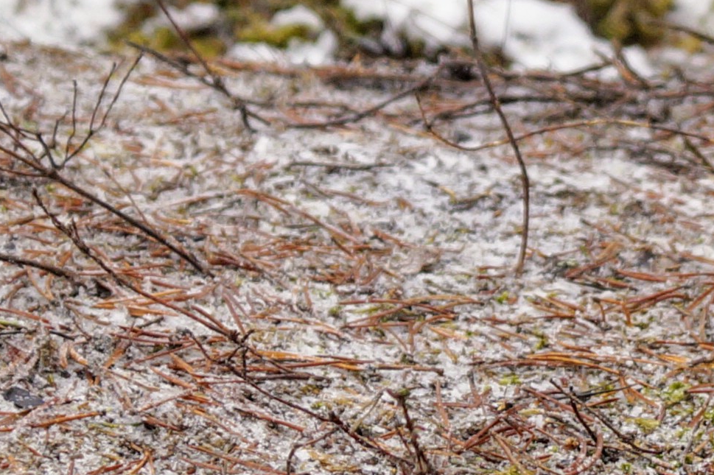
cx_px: 687
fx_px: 3013
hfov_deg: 13.4
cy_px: -20
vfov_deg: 9.0
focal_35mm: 152
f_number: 4
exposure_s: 1/160
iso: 200
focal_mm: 18
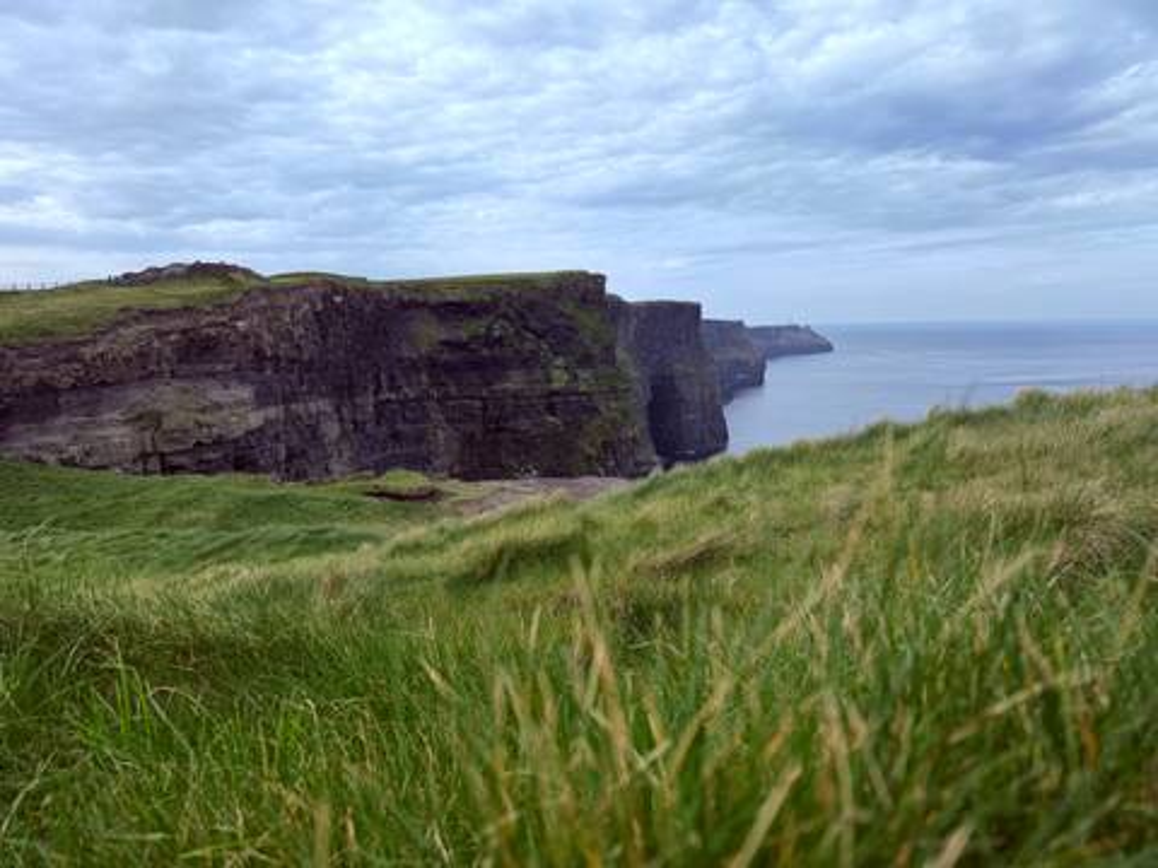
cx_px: 579
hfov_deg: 71.6
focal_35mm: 24
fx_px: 803
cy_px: 434
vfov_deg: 56.8
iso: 80
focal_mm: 6.76
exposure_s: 1/2703
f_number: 1.78
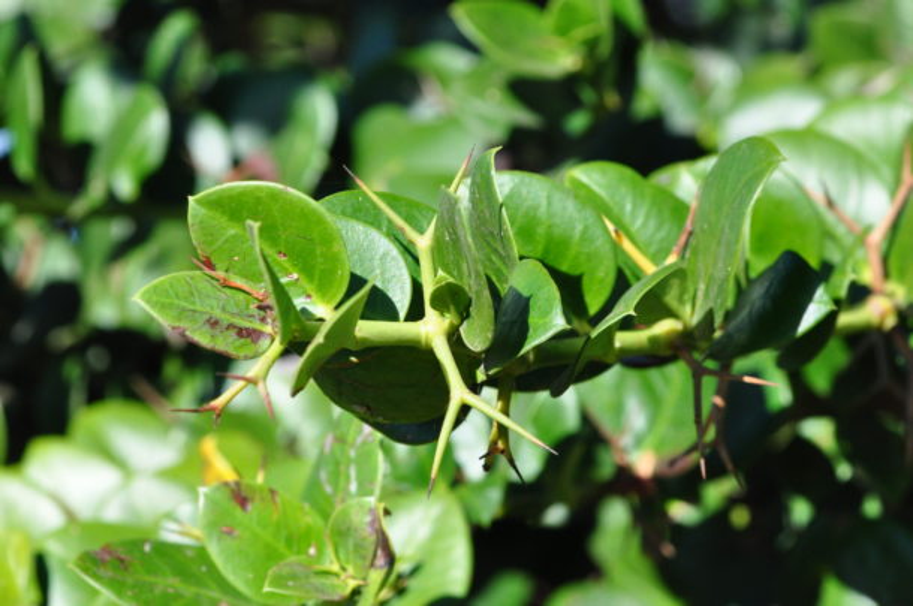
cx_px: 456
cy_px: 303
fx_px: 3989
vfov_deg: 8.7
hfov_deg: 13.1
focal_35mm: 158
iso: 800
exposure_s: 1/500
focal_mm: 105
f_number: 11
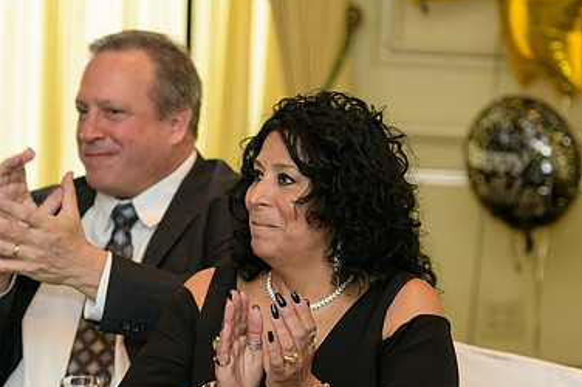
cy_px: 235
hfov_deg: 14.8
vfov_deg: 9.8
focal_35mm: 139
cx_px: 274
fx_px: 2245
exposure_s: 1/125
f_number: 3.2
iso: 1600
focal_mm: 90
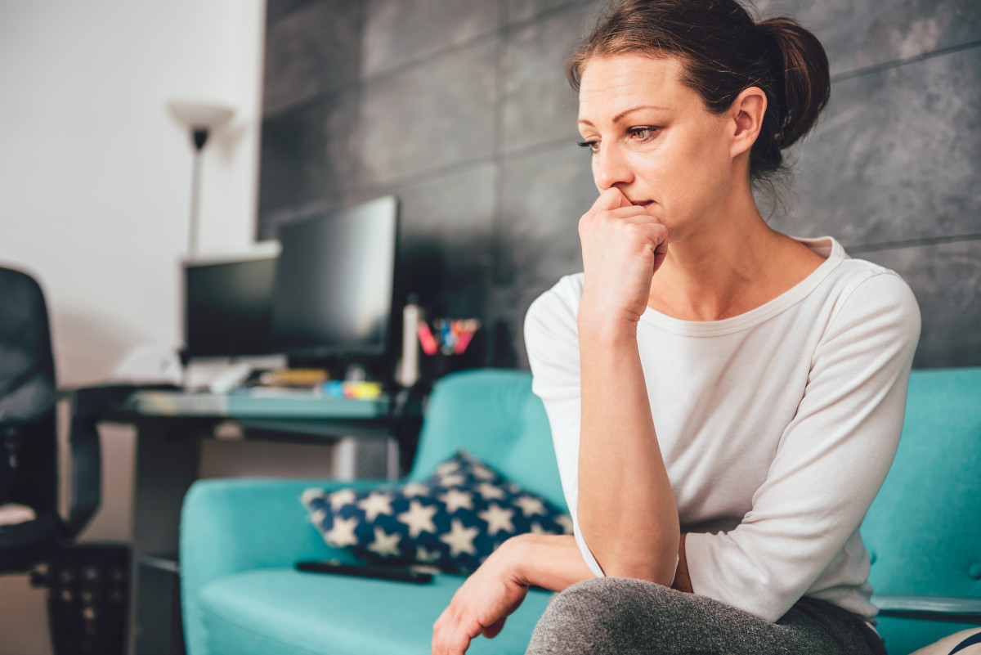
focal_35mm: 48
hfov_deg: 41.1
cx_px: 490
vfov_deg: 28.1
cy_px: 328
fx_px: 1308
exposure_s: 1/200
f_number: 2.8
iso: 100
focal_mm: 48
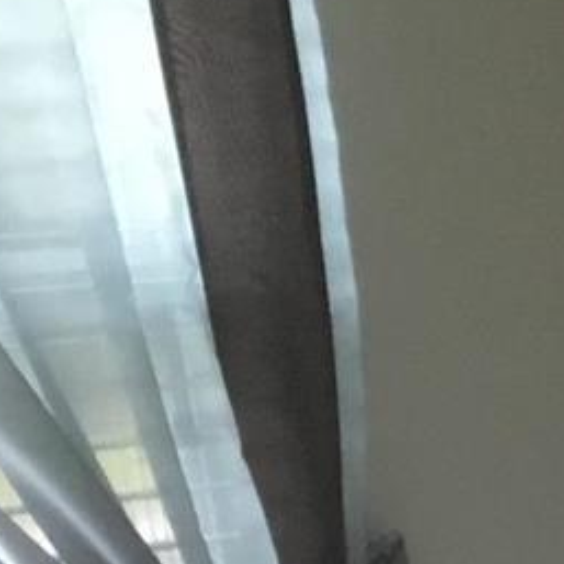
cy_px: 1231
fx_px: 4018
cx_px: 1969
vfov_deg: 7.6
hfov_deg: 6.8
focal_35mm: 218
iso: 100
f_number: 2.4
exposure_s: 1/30
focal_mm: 3.3
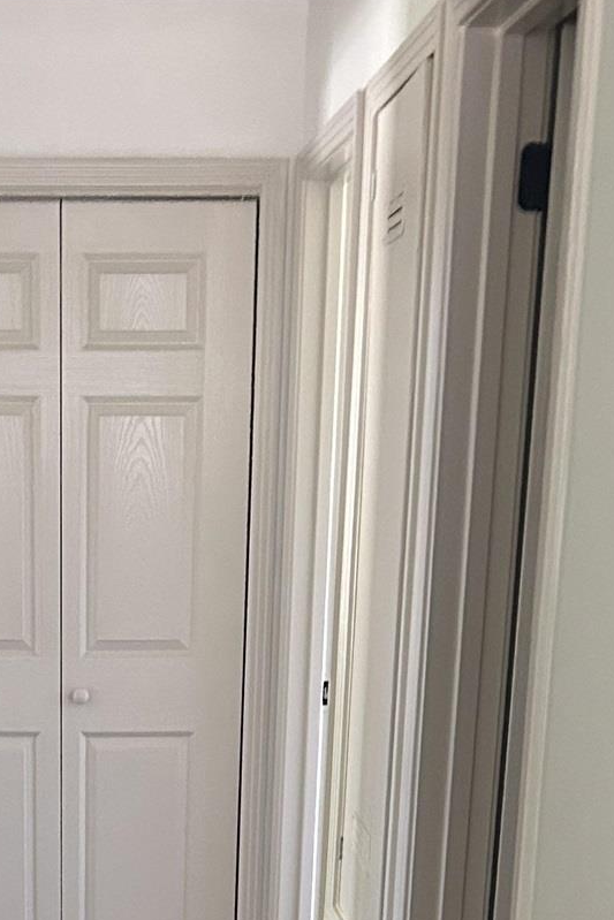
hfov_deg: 17.3
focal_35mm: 78
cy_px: 1111
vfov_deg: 23.7
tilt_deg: -15.5
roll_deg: +2.4
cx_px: 76
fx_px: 1994
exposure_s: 1/40
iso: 500
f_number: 1.5
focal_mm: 5.7
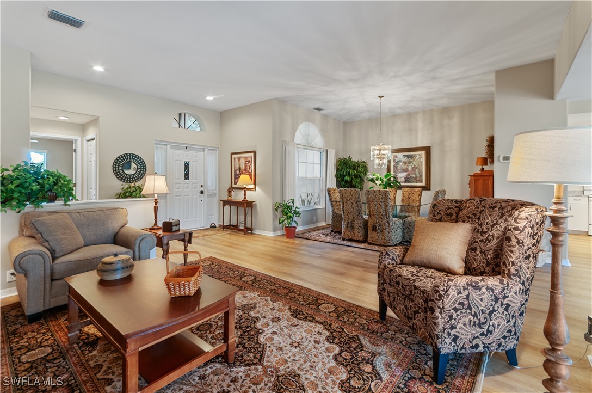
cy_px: 196
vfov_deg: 77.1
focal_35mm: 15
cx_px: 296
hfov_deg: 100.5
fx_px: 246
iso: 200
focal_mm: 10
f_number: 8
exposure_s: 1/1.67
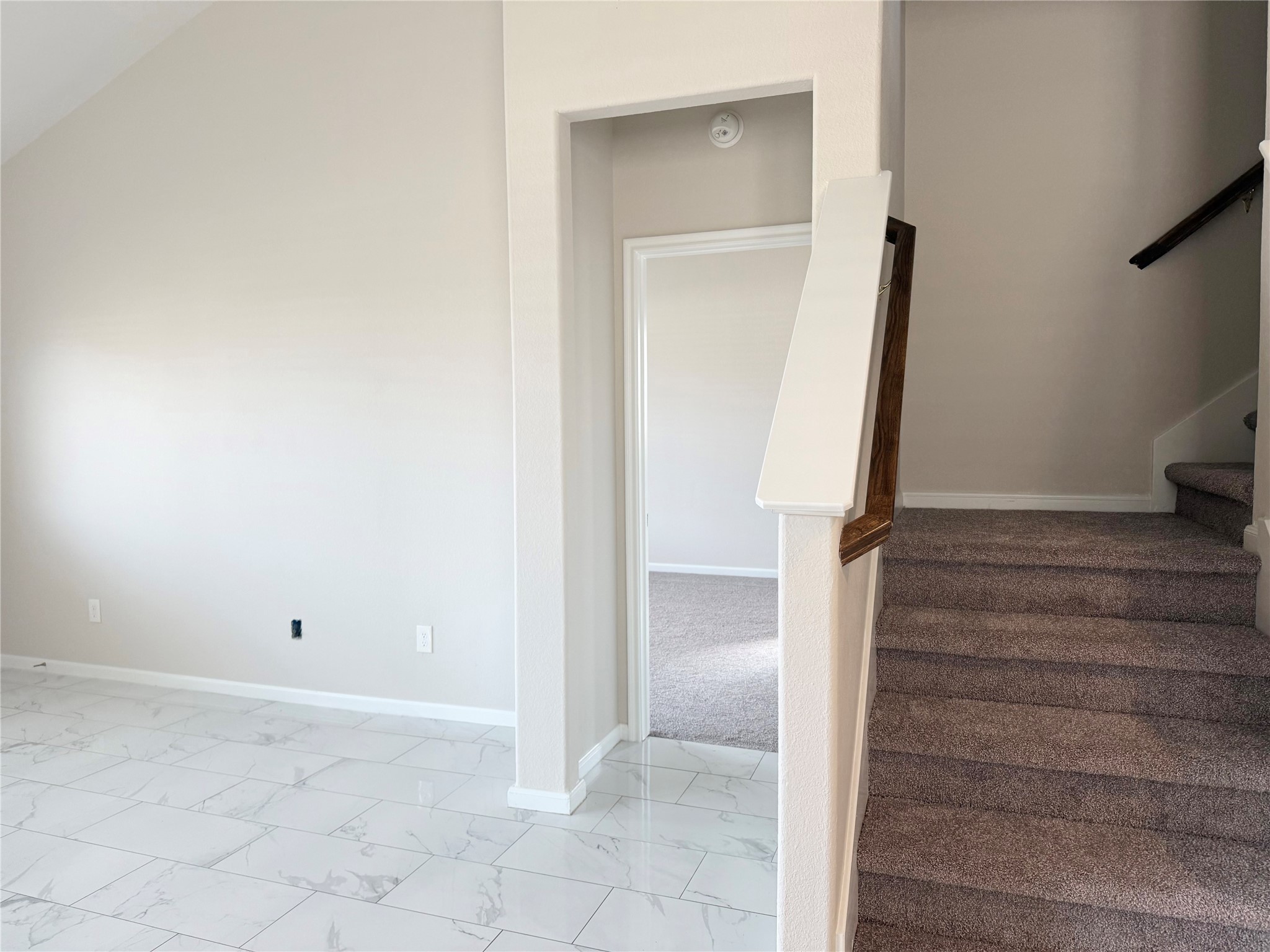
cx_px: 635
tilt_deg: -2.1
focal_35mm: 24
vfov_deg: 56.8
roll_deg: -0.4
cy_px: 476
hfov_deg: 71.6
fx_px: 881
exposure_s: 1/120
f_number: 1.78
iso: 125
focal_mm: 6.76
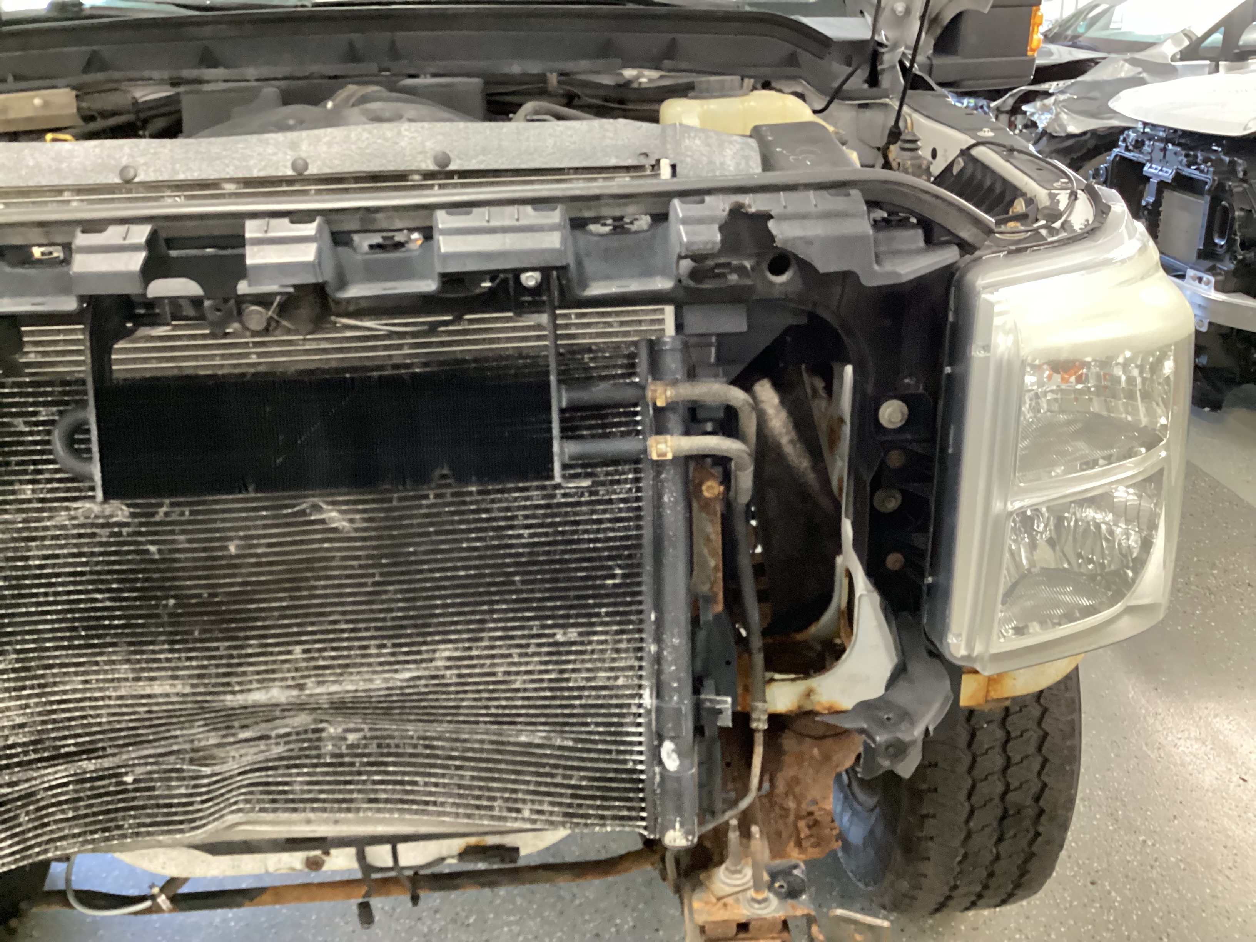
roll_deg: +1.6
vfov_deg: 45.4
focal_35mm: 31
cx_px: 628
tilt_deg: -23.8
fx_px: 1125
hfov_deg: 58.4
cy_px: 471
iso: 640
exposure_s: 1/30
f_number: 2.4
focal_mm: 3.3
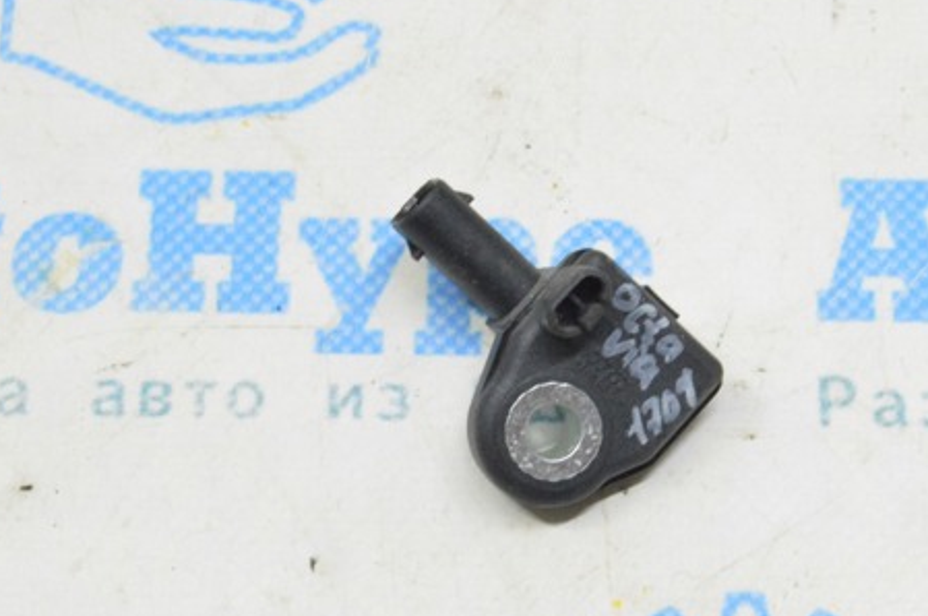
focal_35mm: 107
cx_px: 568
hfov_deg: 19.1
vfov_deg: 12.8
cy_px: 342
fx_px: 2754
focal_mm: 50
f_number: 20
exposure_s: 1/15
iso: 6400
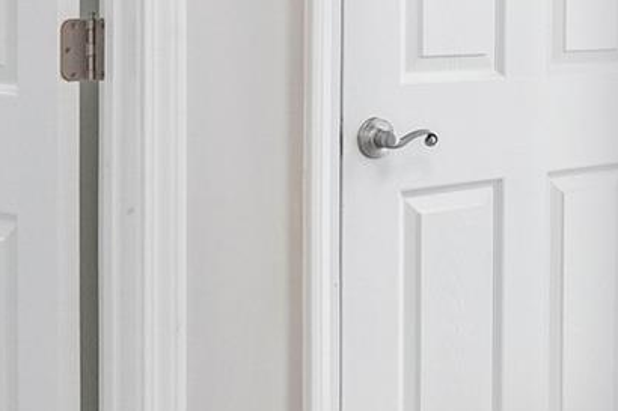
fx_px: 1287
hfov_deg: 24.9
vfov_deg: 17.6
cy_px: -22
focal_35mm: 75
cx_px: 695
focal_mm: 10
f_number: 8
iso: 400
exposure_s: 1/15
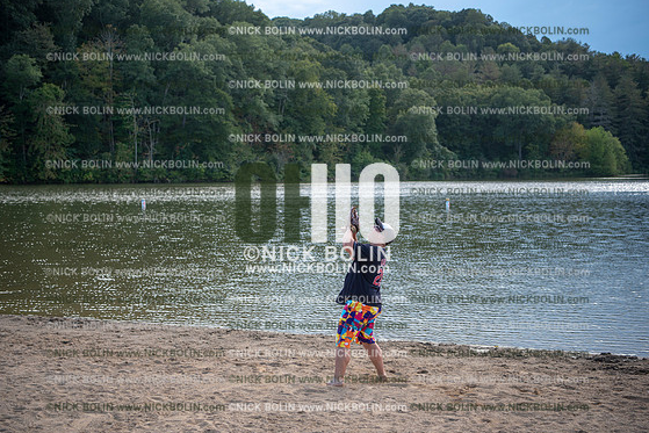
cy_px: 219
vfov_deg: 25.1
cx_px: 317
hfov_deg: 36.9
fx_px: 974
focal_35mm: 54
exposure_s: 1/640
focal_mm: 52
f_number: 3.2
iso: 160
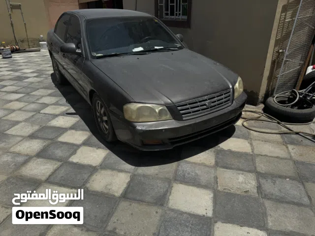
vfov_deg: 56.8
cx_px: 158
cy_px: 118
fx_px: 218
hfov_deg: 71.6
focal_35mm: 24
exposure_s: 1/7937
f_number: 1.78
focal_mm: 6.76
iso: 80
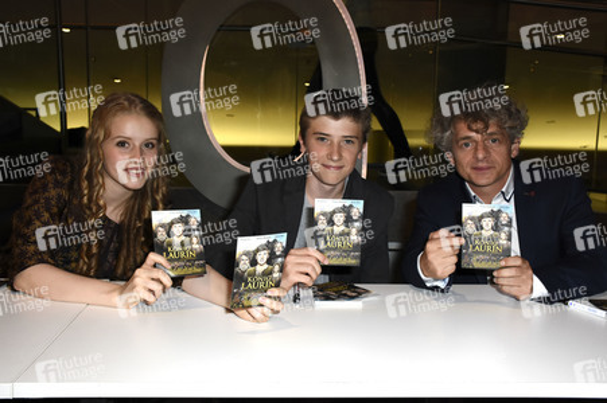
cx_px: 304
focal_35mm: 36
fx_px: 607
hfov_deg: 53.2
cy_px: 202
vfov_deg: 36.8
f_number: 5.6
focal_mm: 24
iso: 1400
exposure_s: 1/125
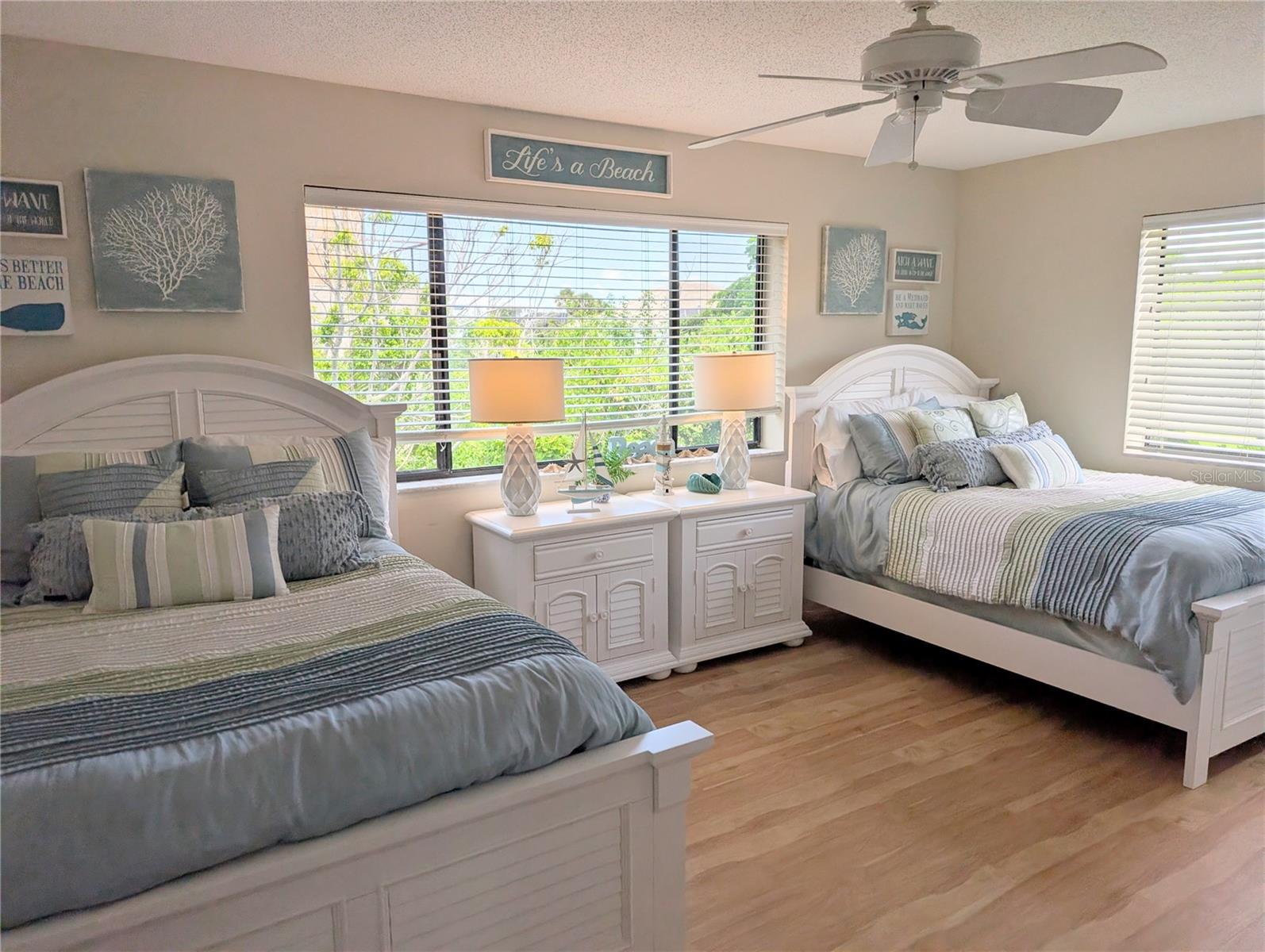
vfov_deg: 56.9
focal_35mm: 24
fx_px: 878
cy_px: 476
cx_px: 632
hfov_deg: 71.5
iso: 21
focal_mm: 6.9
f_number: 1.68
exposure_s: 1/2299
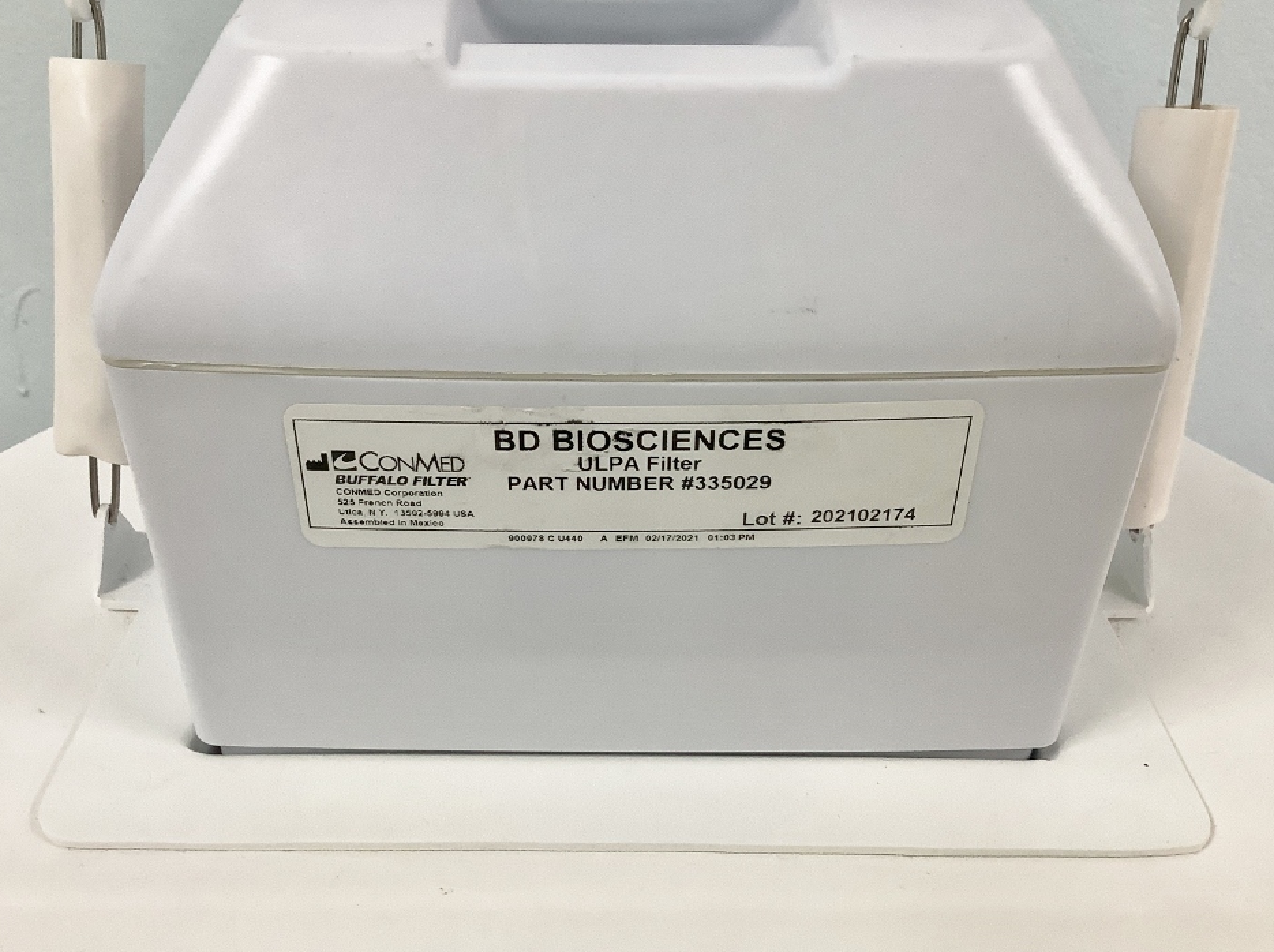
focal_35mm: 34
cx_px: 604
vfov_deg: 41.7
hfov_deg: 54.0
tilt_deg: -34.1
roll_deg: -0.3
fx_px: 1250
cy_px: 501
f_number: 2.4
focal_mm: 3.3
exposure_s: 1/60
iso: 160
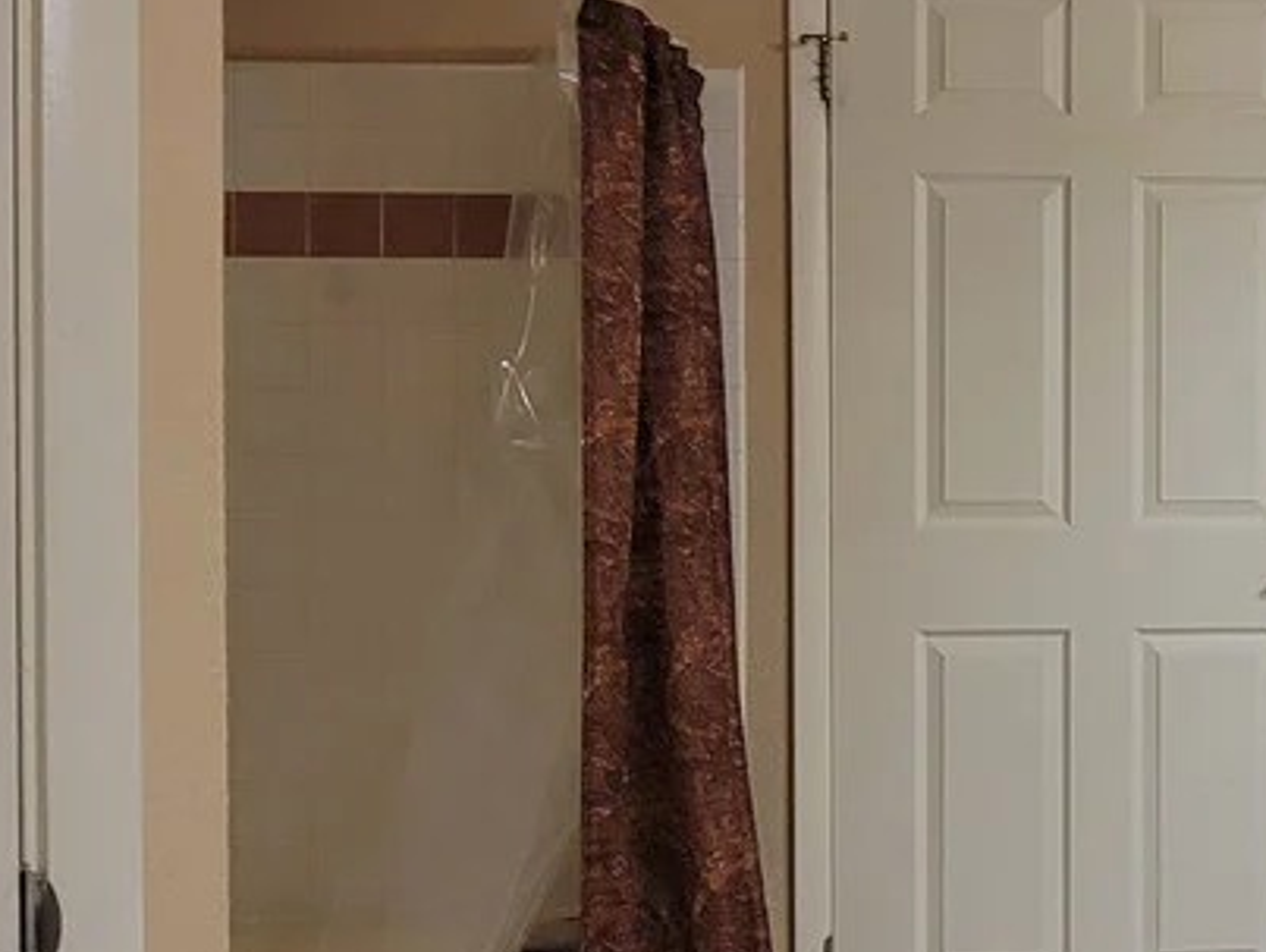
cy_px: 672
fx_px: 1208
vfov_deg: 42.1
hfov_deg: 45.2
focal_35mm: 33
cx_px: 1310
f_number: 2.2
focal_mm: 2.2
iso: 320
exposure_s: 1/60
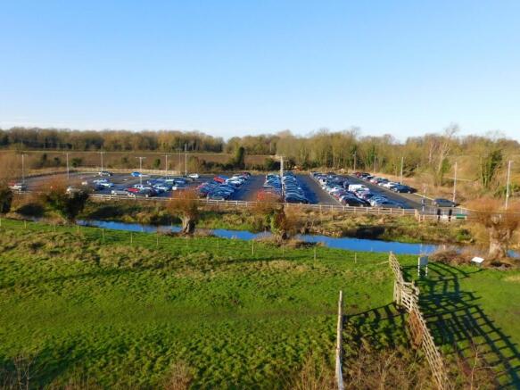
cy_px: 195
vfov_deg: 49.7
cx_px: 260
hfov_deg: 63.5
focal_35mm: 28
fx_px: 421
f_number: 3.2
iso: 125
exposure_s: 1/1000
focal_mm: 4.9
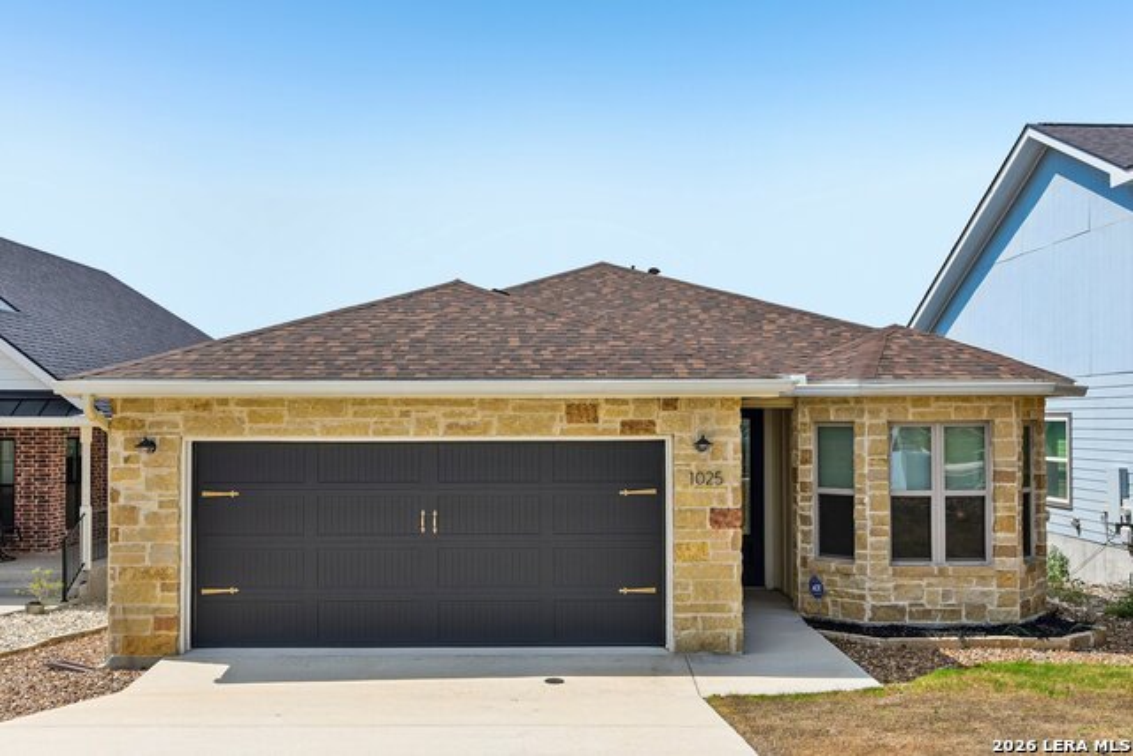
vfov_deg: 42.3
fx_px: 976
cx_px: 566
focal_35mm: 31
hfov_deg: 60.3
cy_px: 378
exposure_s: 1/640
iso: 400
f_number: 8
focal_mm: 31
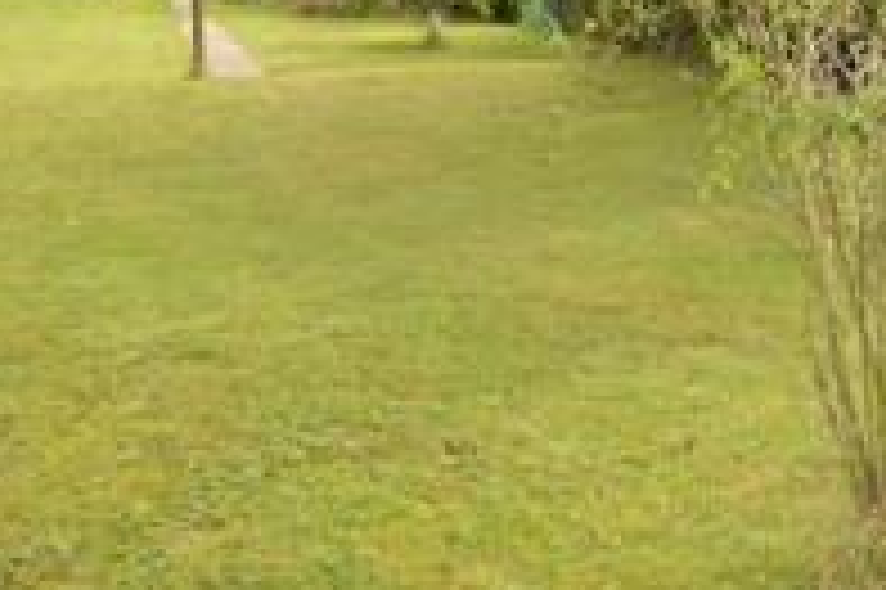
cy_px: 90
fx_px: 1229
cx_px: 801
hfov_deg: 37.0
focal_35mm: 50
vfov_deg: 26.3
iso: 100
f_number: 4
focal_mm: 10
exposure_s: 1/200
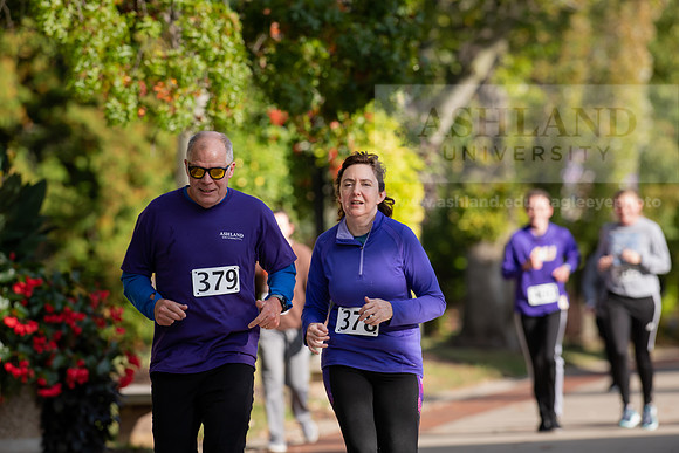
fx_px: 5659
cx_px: 340
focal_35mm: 300
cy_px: 226
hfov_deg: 6.9
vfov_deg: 4.6
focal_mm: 300
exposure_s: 1/500
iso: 200
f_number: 5.6
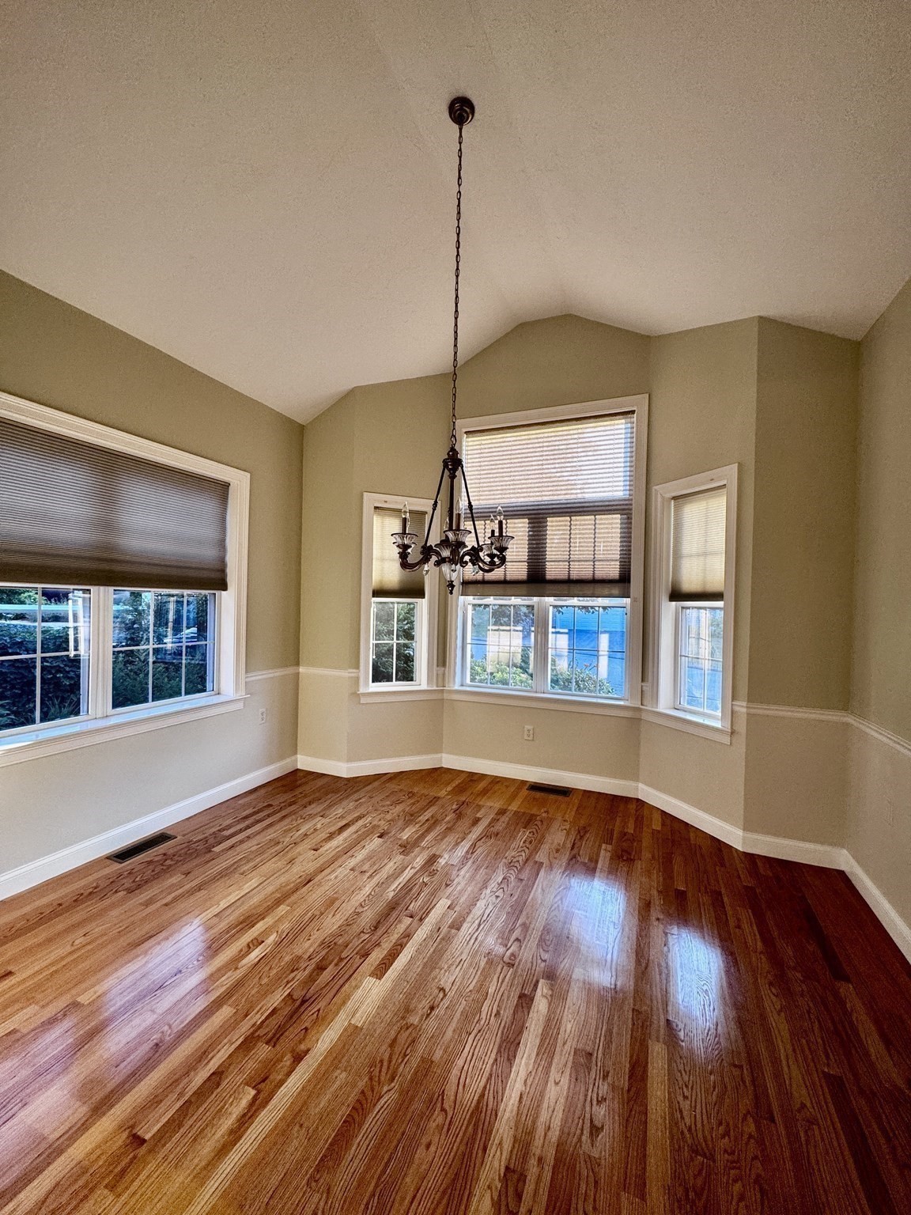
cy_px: 608
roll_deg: -1.0
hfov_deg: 85.7
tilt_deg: -0.3
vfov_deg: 102.1
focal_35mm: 14
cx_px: 456
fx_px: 491
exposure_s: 1/120
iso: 125
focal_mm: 2.22
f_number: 2.2
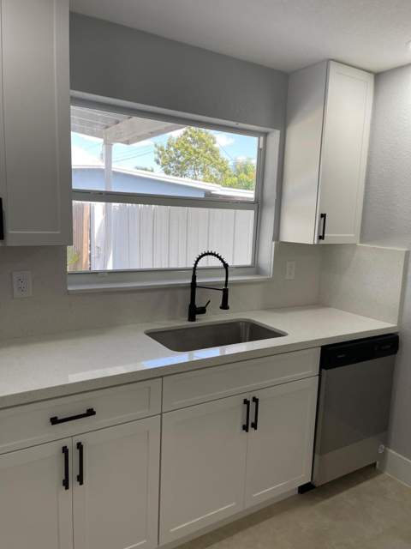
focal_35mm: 26
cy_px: 274
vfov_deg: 67.3
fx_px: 412
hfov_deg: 53.1
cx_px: 206
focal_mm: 5.1
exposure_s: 1/167
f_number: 1.6
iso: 32
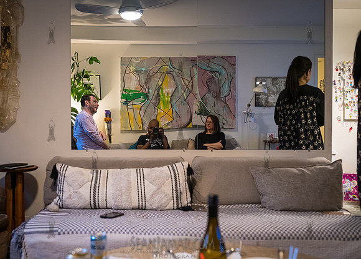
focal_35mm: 39
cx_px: 155
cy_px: 137
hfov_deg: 48.4
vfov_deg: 35.7
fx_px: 400
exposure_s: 1/250
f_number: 3.2
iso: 8000
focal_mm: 35
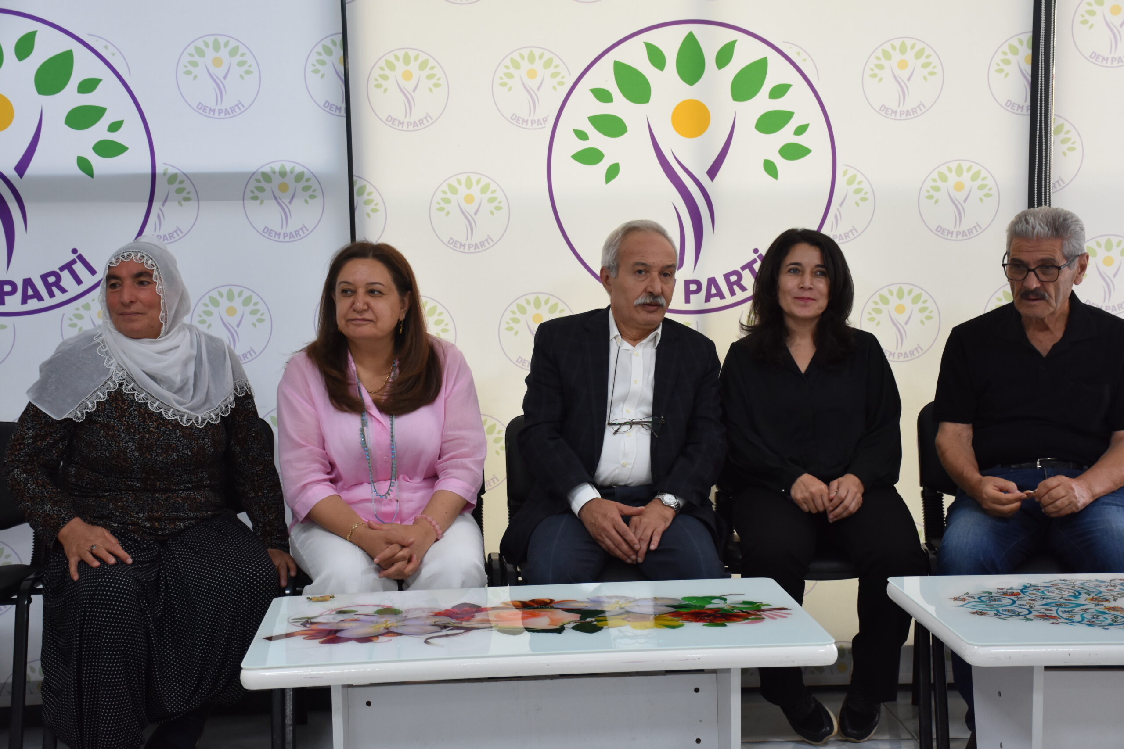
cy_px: 374
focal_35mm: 57
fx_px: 1780
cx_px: 562
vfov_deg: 23.8
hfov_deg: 35.1
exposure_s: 1/80
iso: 800
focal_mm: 38
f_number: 4.2
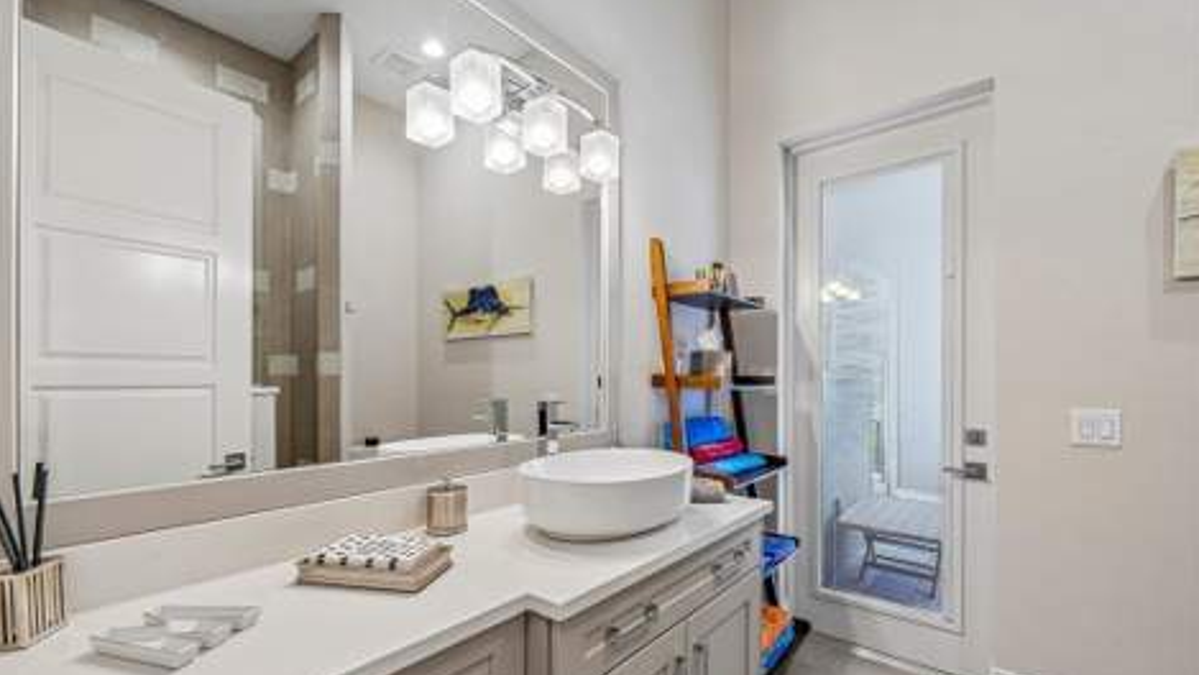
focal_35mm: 15
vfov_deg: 70.3
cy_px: 380
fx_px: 477
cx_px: 591
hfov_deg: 103.0
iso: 400
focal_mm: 14
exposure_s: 1/10
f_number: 8
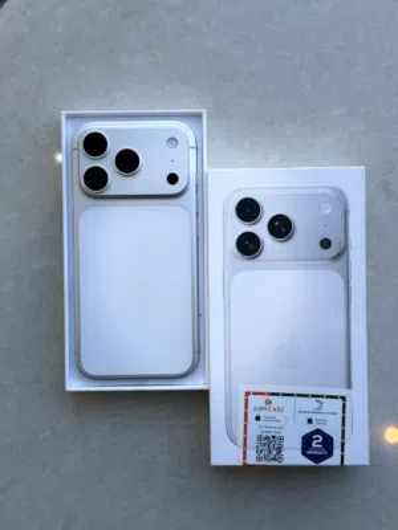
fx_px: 736
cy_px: 265
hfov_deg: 30.3
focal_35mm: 48
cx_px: 199
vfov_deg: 39.7
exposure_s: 1/557
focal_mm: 6.76
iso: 64
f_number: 1.78
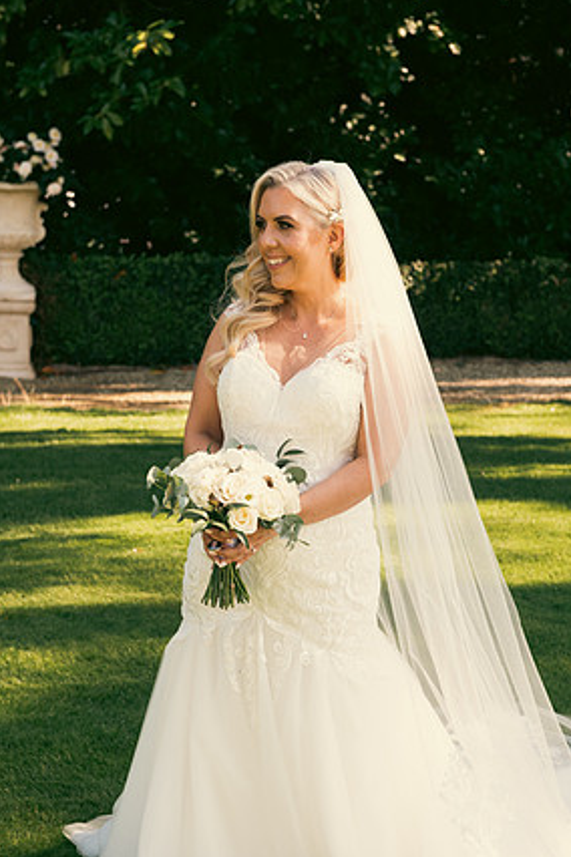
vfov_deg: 27.3
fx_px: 1760
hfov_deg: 18.4
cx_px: 296
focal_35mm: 74
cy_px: 445
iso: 250
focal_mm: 70
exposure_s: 1/160
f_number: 6.3
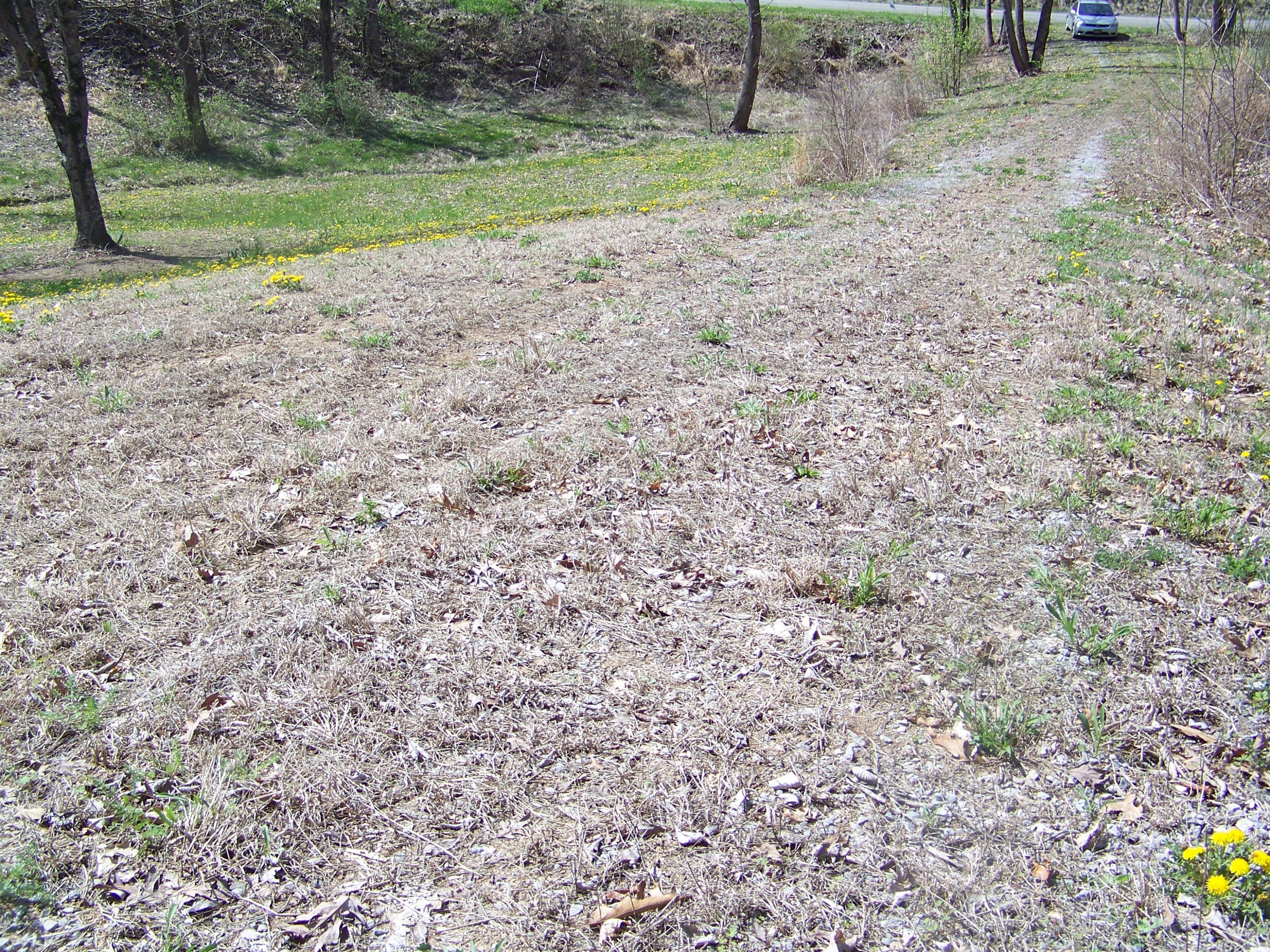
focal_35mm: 43
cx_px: 635
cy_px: 476
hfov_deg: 43.9
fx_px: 1578
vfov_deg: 33.6
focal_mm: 6.75
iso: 64
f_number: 2.8
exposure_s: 1/500
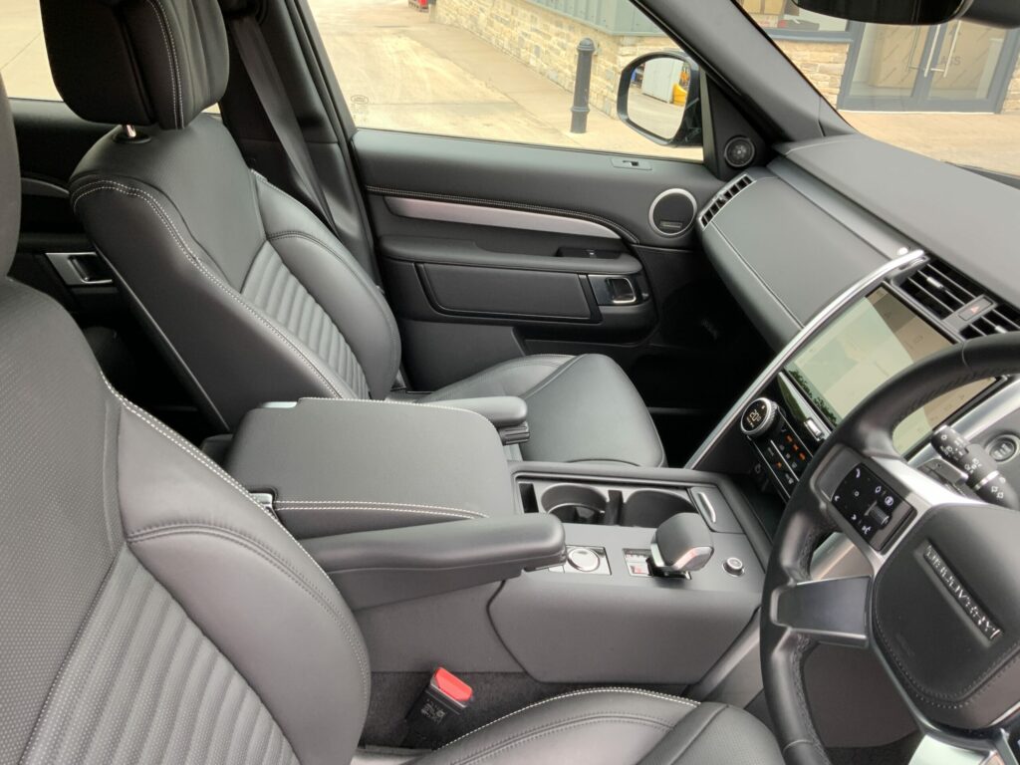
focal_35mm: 29
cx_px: 510
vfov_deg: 48.2
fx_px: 855
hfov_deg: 61.7
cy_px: 382
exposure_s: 1/122
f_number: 1.8
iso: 40
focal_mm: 3
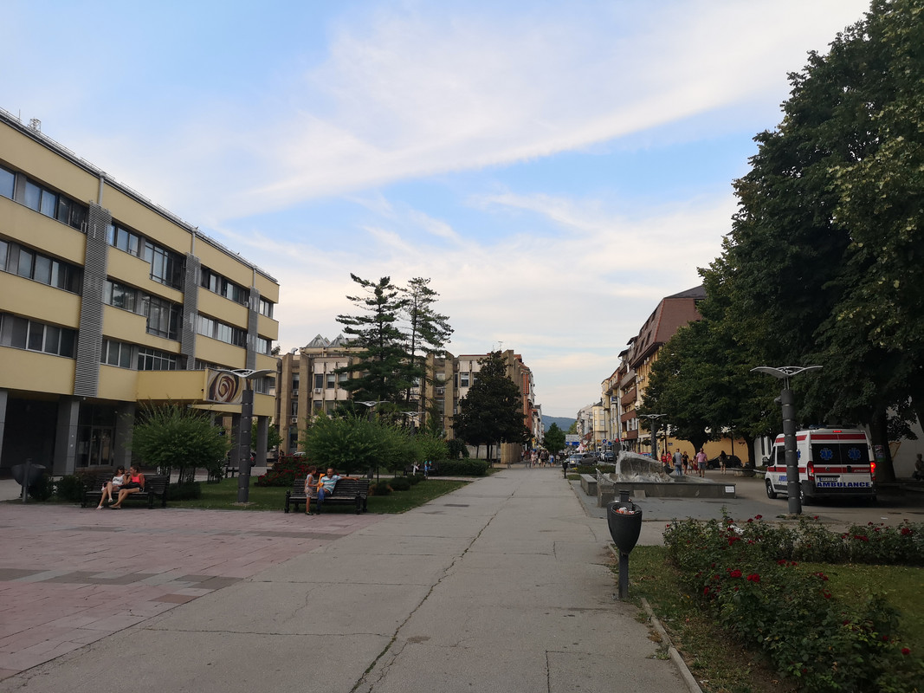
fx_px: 721
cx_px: 462
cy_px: 346
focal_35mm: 27
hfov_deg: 65.3
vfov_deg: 51.3
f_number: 1.8
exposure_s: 1/900
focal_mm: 3.95
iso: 125
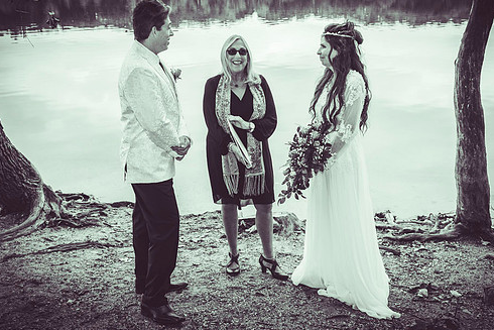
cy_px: 147
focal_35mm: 45
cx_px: 259
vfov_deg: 29.9
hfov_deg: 43.6
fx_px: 618
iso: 320
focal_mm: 38
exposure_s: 1/160
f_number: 5
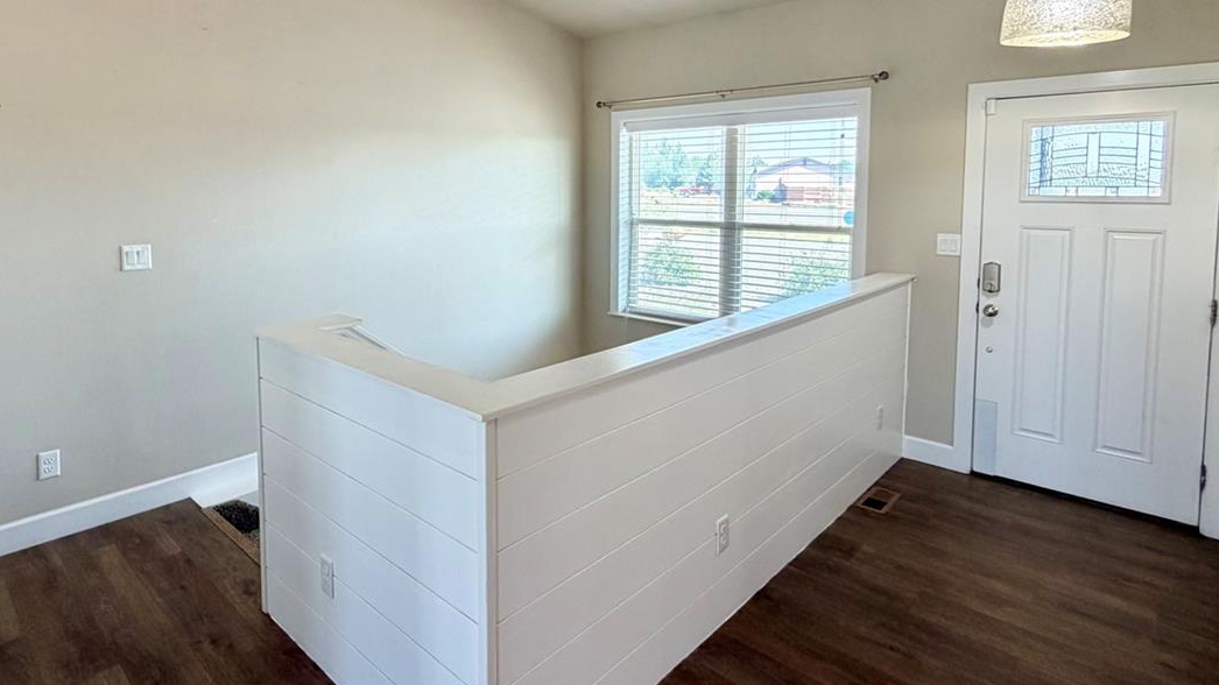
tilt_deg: -4.1
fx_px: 679
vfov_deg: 52.5
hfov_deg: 83.8
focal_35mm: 21
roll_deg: +0.7
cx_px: 573
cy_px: 228
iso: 160
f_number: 2.2
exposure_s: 1/120
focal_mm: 2.22
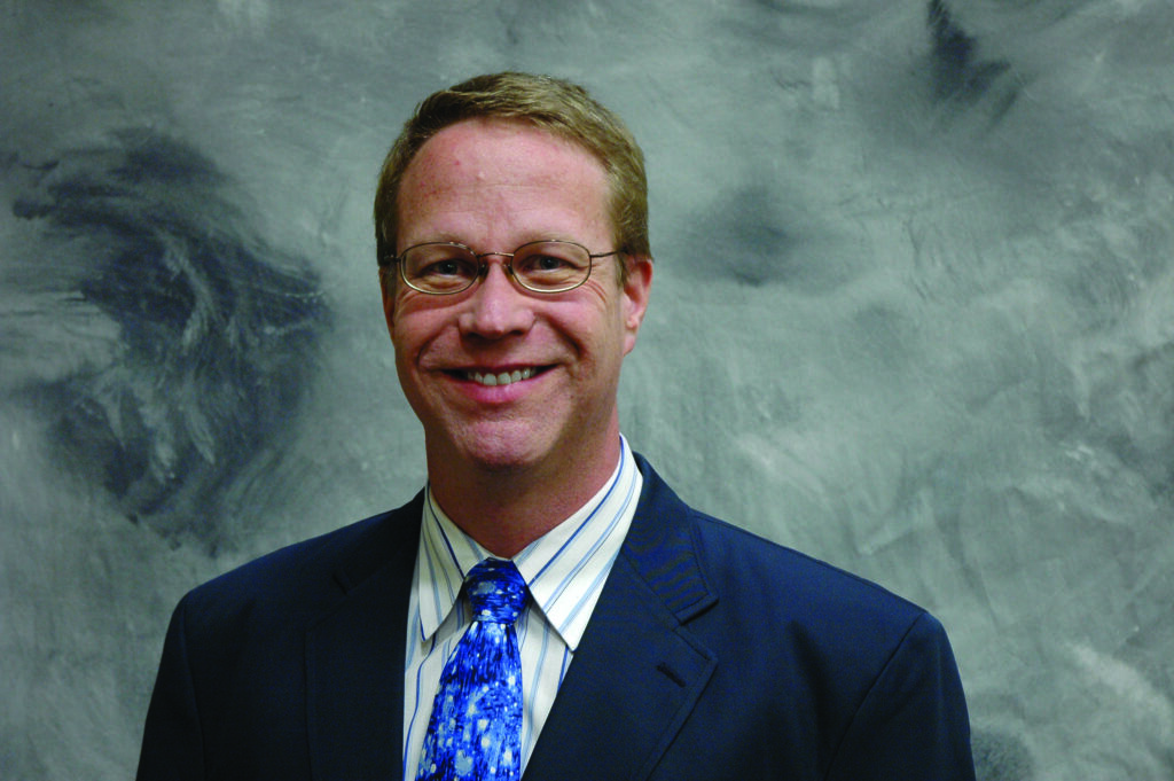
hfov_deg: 29.3
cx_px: 587
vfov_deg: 19.7
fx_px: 2248
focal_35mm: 69
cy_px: 390
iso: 800
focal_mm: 46
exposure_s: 1/40
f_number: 4.5
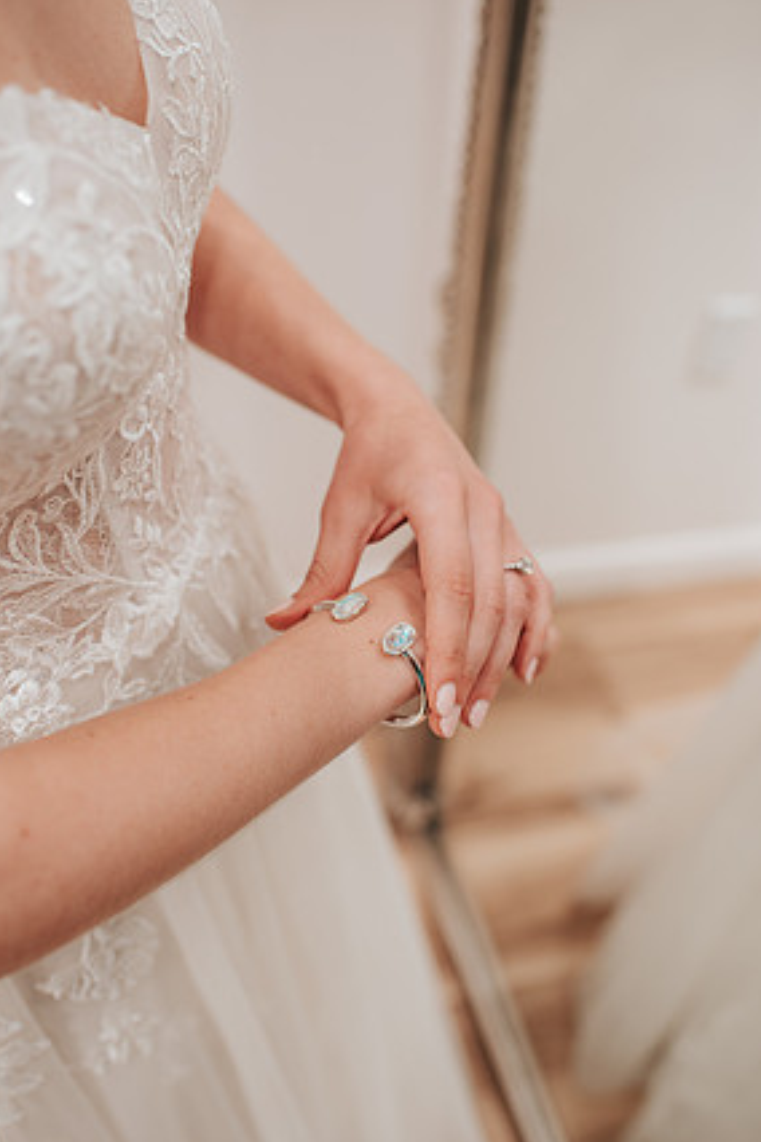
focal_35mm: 37
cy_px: 574
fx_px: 1173
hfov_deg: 35.9
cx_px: 389
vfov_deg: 51.9
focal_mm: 35
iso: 320
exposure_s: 1/125
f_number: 2.8
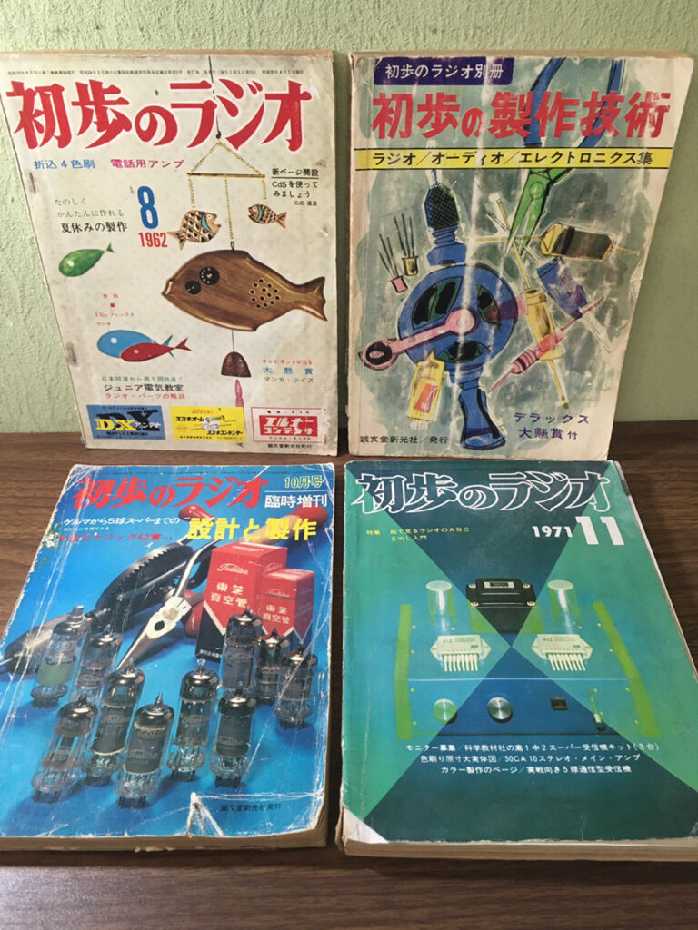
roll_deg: +0.2
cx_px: 349
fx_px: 780
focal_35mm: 29
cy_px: 465
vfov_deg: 61.7
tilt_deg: -41.3
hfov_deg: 48.2
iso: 100
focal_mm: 4.15
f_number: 2.2
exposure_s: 1/30
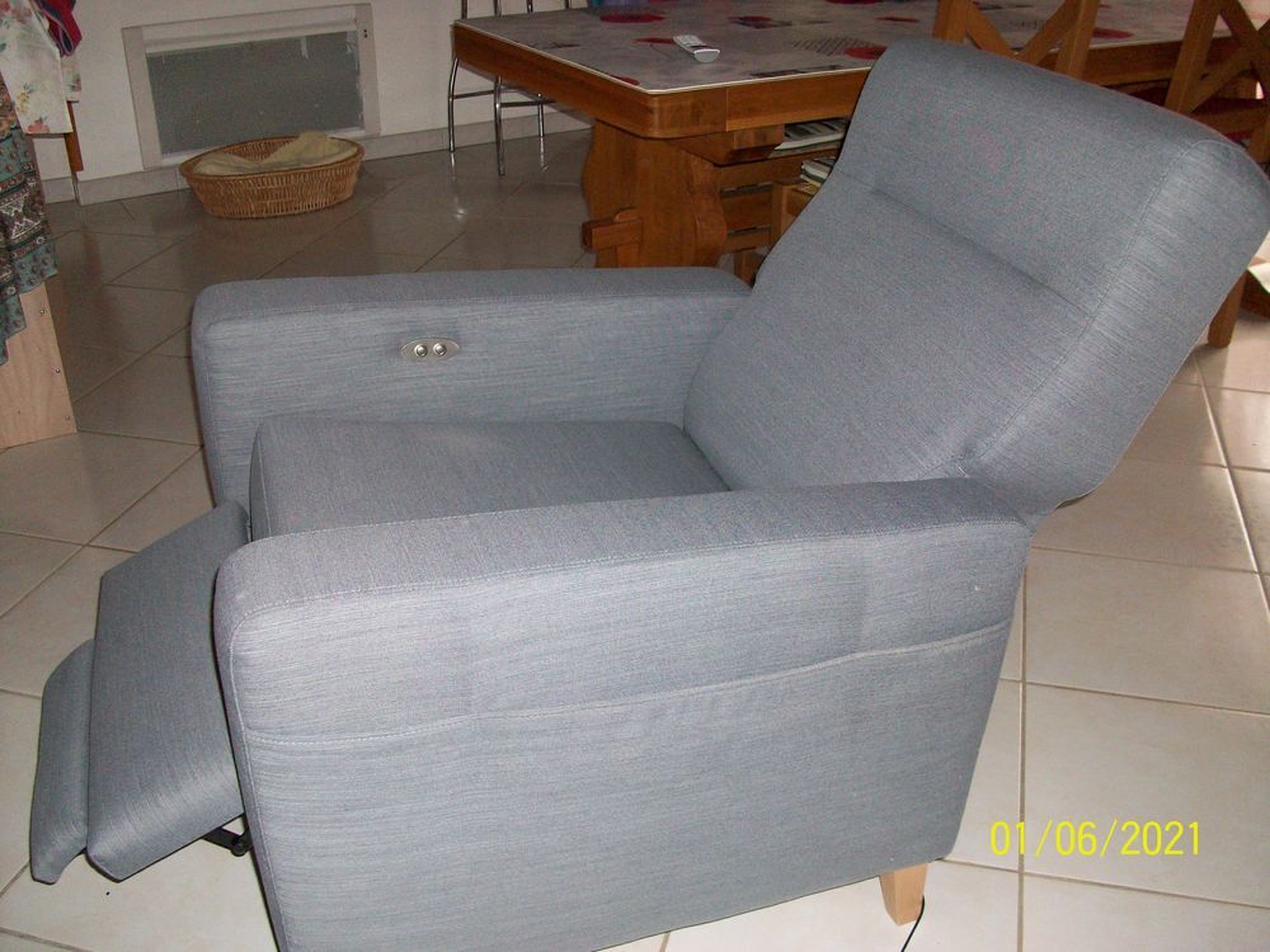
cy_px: 476
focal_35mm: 34
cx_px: 635
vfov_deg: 41.8
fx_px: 1247
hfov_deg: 54.0
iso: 160
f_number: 2.8
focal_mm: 5.7
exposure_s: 1/60
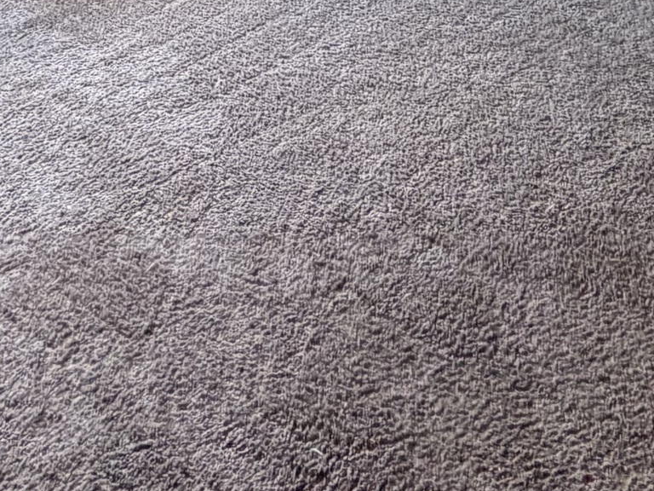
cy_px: -379
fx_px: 1058
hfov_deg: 33.3
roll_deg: +1.5
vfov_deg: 19.7
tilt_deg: -5.9
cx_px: 531
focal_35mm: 56
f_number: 2.2
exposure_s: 1/88
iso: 320
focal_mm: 2.22
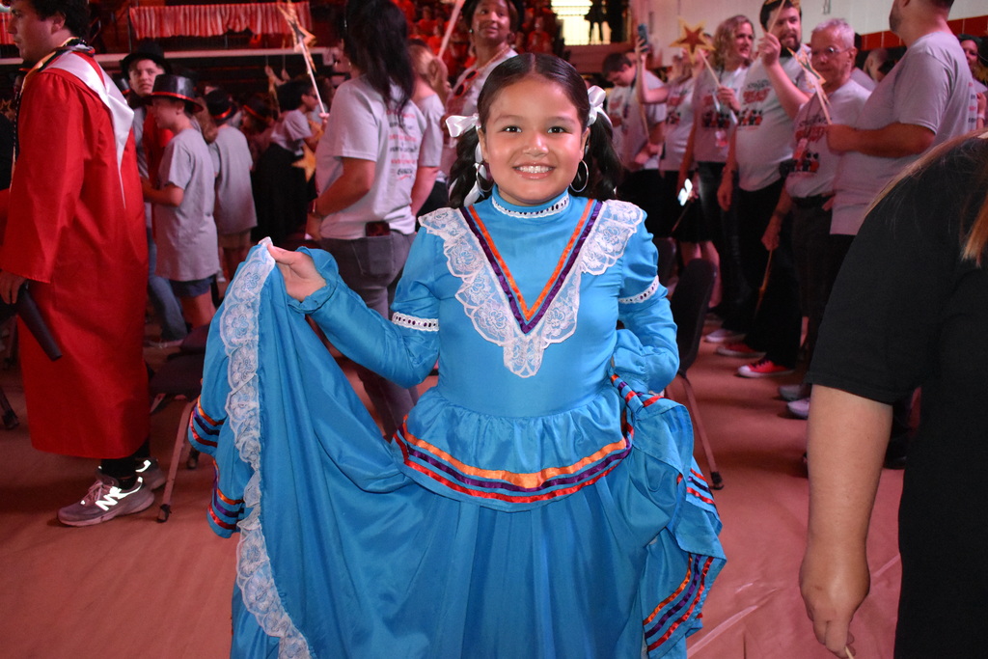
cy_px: 330
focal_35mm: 33
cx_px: 494
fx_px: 906
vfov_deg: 40.0
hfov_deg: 57.2
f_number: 3.8
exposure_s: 1/60
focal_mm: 22
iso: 6400
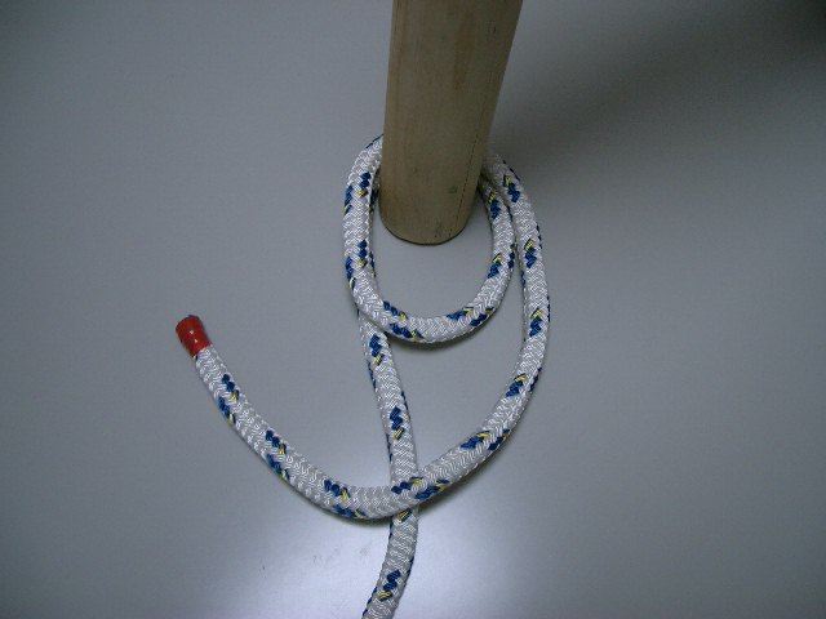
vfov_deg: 40.7
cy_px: 310
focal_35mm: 35
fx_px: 835
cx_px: 413
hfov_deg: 52.6
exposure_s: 1/50
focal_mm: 5.8
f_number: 2.6
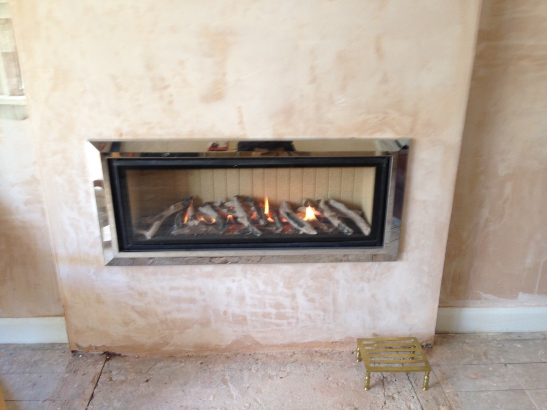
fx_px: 521
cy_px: 205
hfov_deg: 55.4
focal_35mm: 33
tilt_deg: -22.0
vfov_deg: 42.9
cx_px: 274
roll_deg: -0.3
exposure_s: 1/20
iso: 80
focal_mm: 4.12
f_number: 2.4
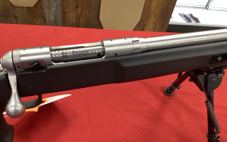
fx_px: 204
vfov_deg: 38.2
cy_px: 84
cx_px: 113
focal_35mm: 33
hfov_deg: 58.1
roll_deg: -14.3
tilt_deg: -42.3
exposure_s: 1/60
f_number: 2.4
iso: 320
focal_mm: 3.3
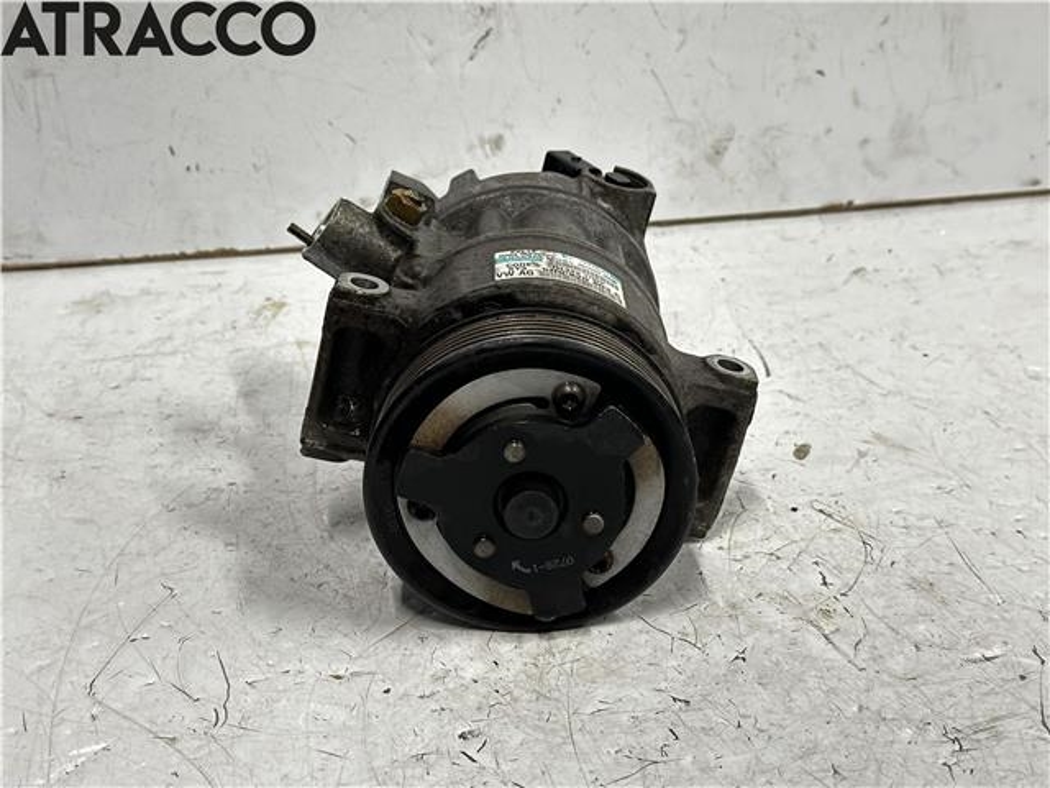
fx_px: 1456
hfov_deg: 39.7
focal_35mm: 48
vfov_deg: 30.3
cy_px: 394
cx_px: 525
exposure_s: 1/33
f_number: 1.78
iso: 250
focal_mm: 6.86
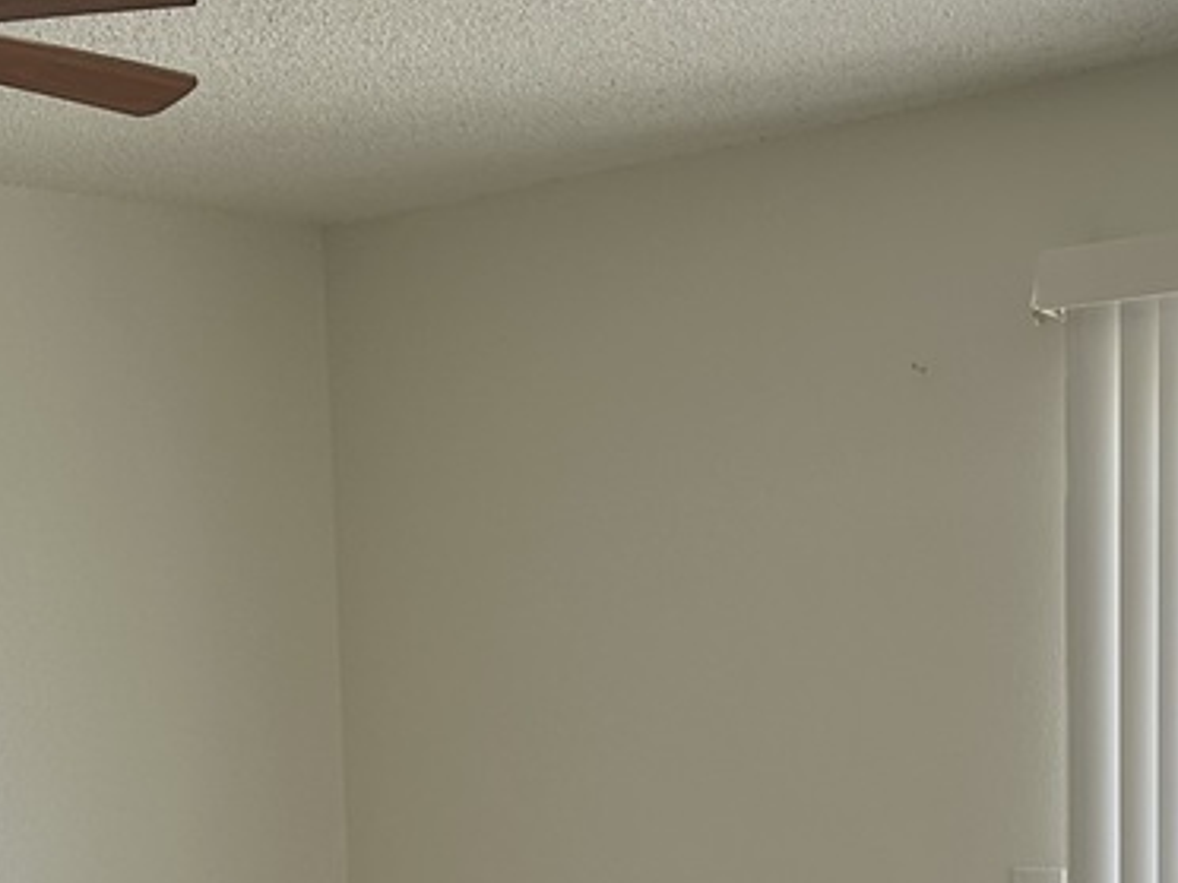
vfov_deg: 15.2
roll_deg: +0.3
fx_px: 3165
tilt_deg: -6.9
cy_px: 1149
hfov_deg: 20.9
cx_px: 887
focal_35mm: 93
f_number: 1.78
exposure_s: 1/233
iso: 64
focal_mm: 6.86
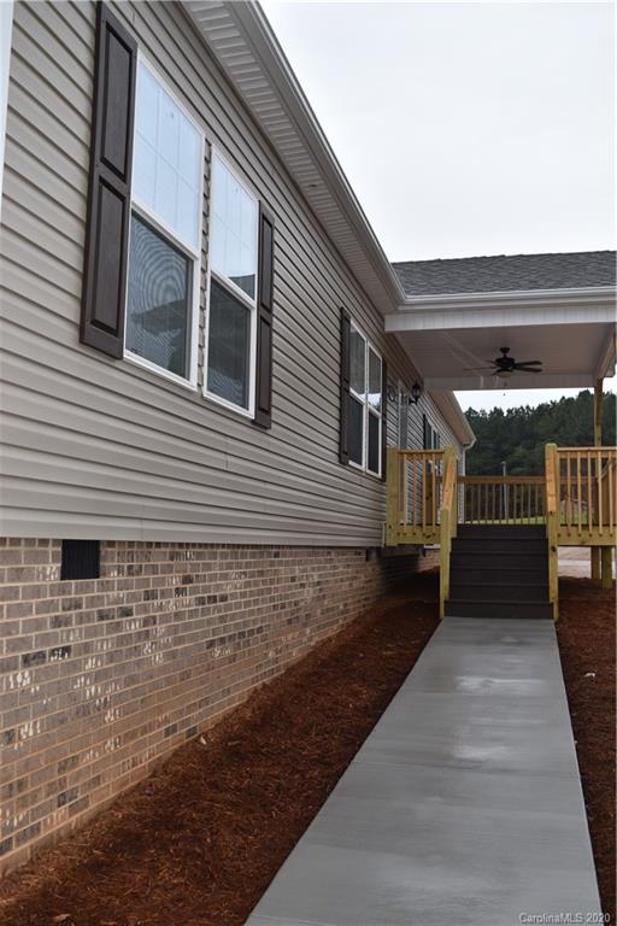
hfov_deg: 38.4
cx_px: 308
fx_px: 887
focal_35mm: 34
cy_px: 463
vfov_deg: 55.1
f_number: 6.3
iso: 100
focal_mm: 23
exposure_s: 1/160
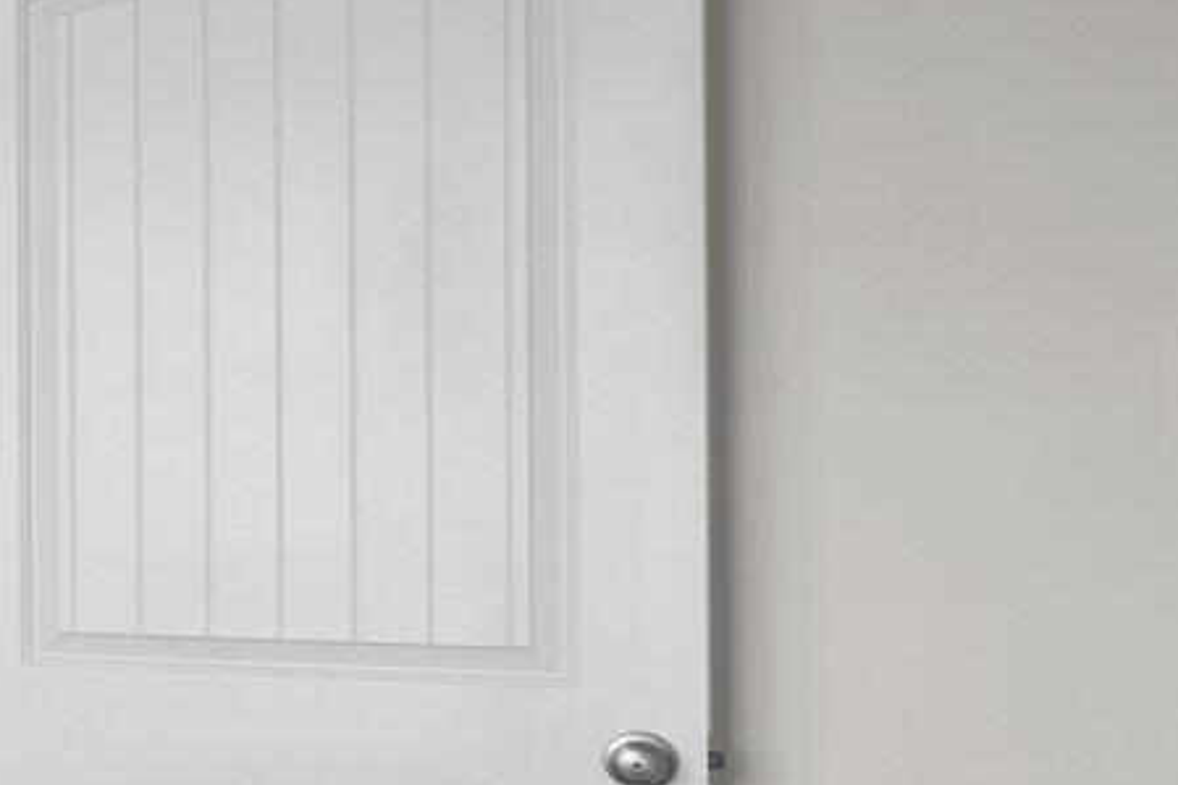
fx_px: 2388
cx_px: -1364
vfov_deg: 18.6
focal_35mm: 73
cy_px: 463
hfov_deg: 17.1
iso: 400
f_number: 4
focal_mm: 16
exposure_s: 1/13
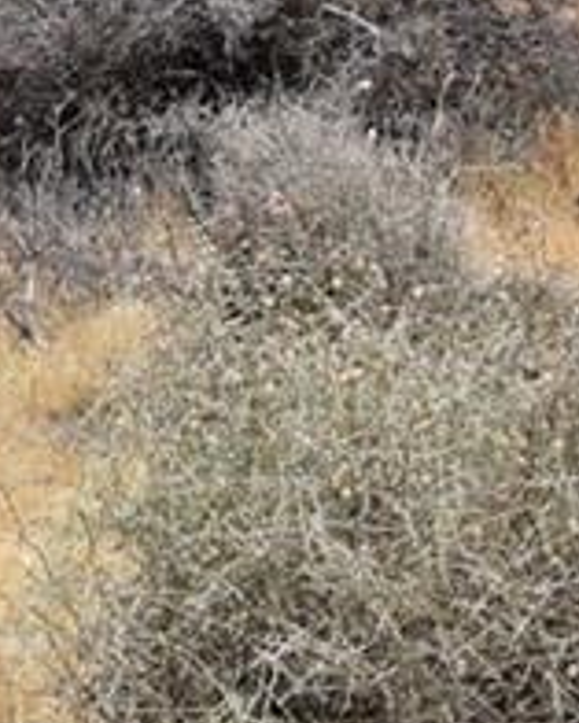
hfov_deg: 3.8
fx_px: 8657
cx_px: 1140
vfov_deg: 4.8
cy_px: -203
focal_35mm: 404
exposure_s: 1/320
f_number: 9
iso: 100
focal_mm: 55
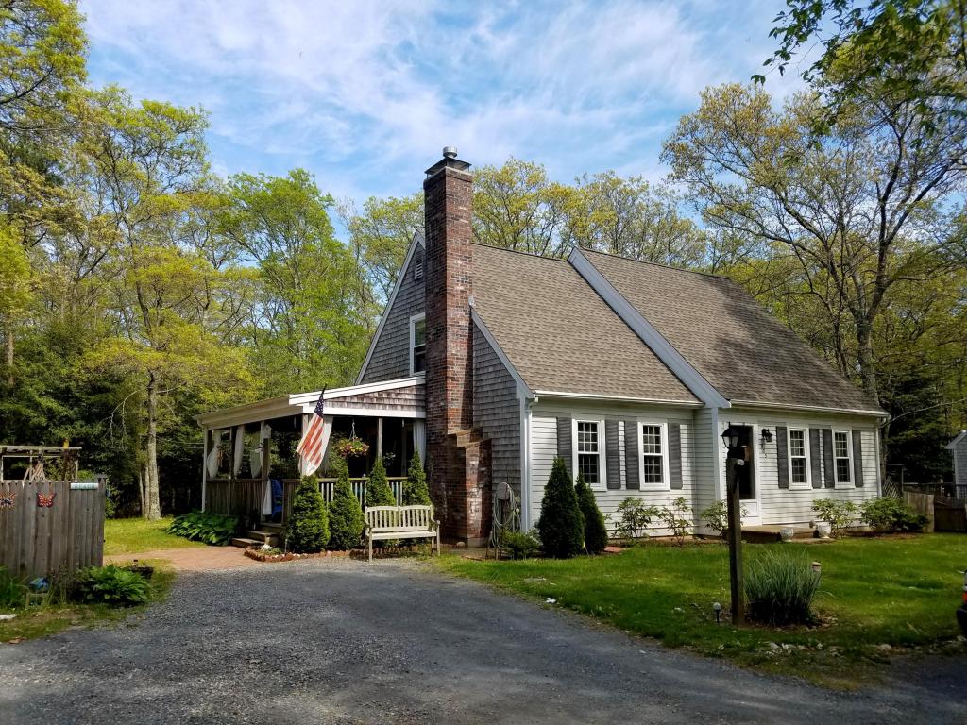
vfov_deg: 53.1
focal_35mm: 26
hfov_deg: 67.3
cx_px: 484
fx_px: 726
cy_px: 362
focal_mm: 4.2
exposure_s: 1/1532
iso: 50
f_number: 1.7
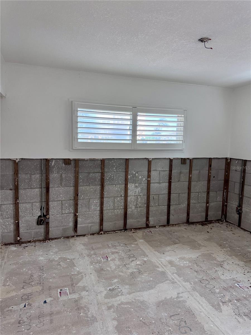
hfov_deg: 56.8
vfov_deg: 71.6
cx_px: 126
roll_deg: -2.4
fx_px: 232
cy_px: 168
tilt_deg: -7.4
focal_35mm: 24
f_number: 1.78
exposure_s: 1/49
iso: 320
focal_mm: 6.76
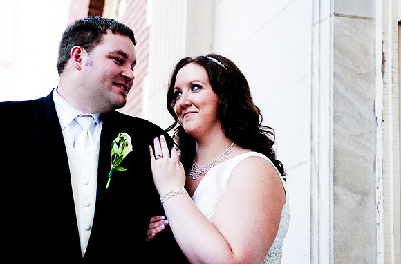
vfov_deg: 16.4
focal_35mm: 82
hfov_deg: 24.7
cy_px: 132
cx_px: 200
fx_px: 915
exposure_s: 1/640
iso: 200
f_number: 2.8
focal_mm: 55
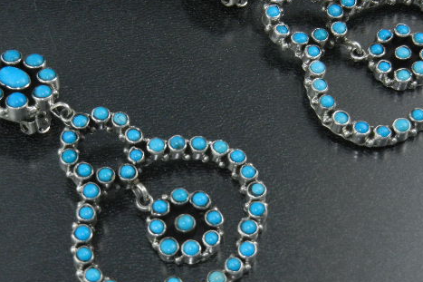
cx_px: 202
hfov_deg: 21.0
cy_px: 126
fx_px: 1139
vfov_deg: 14.1
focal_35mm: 97
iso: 800
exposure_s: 1/30
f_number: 8.2
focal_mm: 12.2
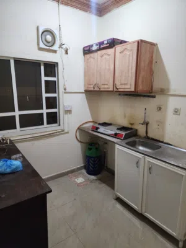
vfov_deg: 73.9
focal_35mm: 23
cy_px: 124
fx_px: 165
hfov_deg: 58.9
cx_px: 93
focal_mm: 6.4
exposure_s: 1/120
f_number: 1.8
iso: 800
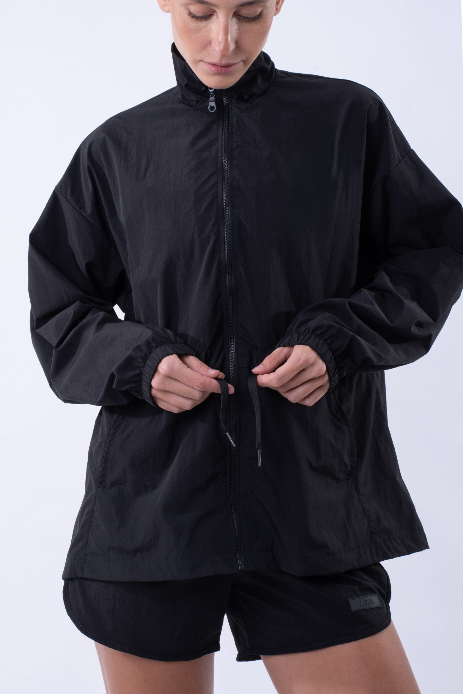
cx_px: 232
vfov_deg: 24.2
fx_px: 1620
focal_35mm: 84
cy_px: 347
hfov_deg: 16.3
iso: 160
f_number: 14
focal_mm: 56
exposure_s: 1/160
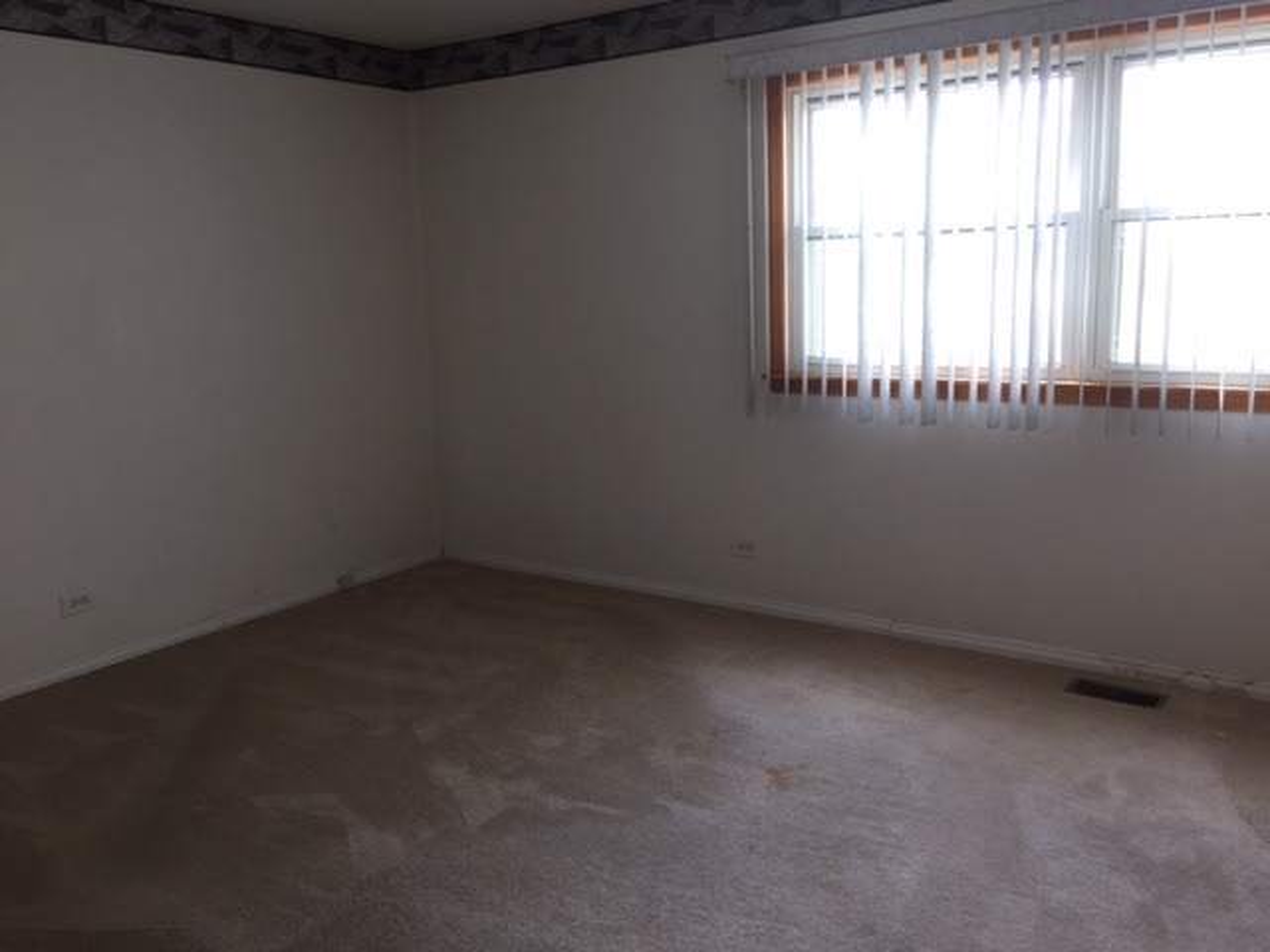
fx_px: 1064
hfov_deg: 61.7
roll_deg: +1.4
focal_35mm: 29
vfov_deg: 48.2
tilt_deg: -10.1
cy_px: 476
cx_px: 635
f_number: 2.2
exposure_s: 1/60
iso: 32
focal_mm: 4.15
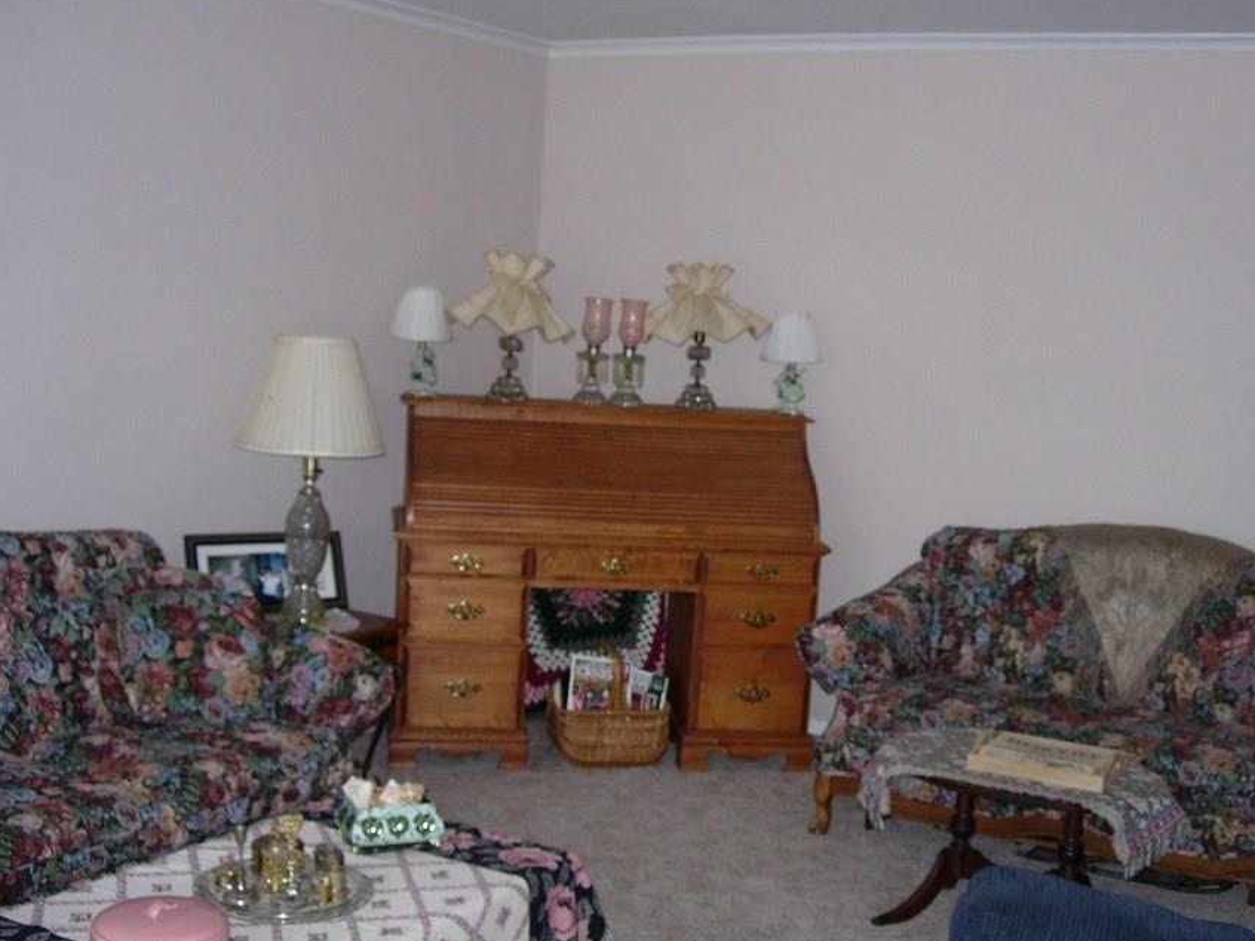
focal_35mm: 46
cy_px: 500
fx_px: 1667
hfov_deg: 41.2
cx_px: 709
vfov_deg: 31.5
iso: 115
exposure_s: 1/93.1
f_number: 2.8
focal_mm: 7.8
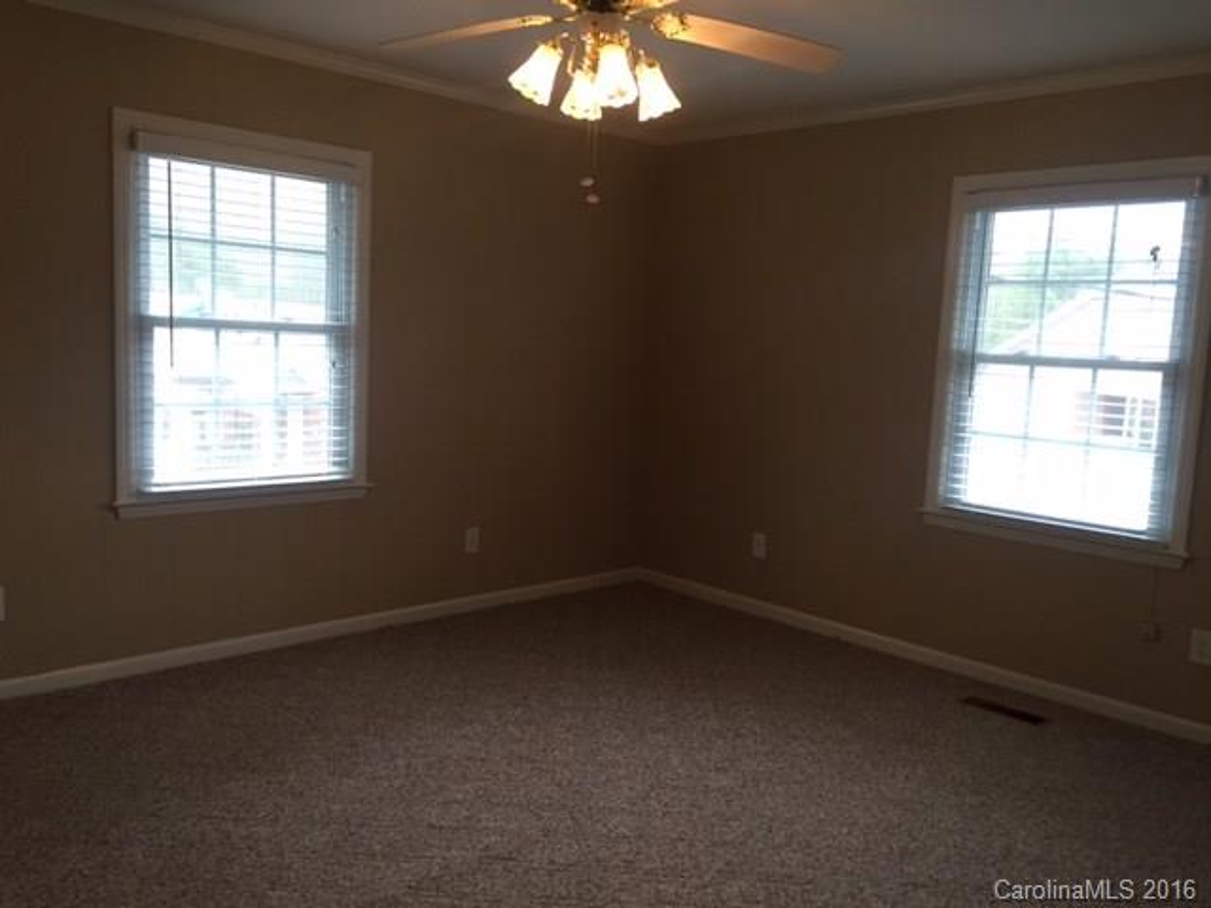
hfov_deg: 61.7
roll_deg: -2.8
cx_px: 606
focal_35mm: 29
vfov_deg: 48.2
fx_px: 1015
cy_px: 454
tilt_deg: -8.9
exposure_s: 1/30
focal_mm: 4.15
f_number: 2.2
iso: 50
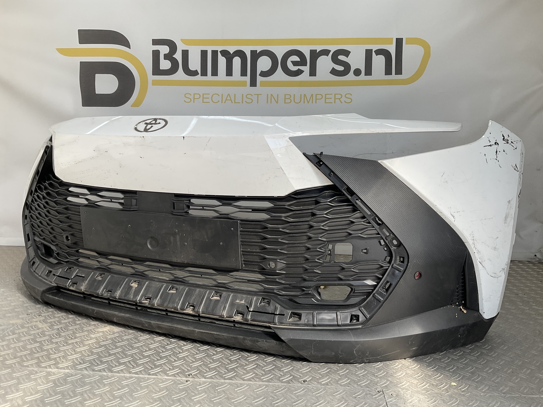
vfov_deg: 48.2
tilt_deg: -8.6
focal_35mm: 29
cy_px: 204
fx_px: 455
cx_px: 272
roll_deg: -2.4
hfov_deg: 61.7
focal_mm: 3
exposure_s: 1/454
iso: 16
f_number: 1.8
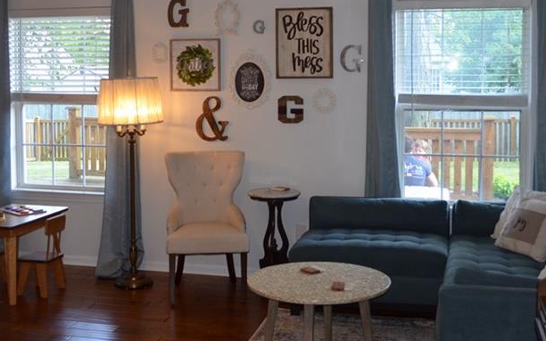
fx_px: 759
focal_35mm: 51
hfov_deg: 39.6
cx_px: 266
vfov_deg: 25.1
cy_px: 93
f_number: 3.8
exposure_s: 1/80
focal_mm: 20
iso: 400
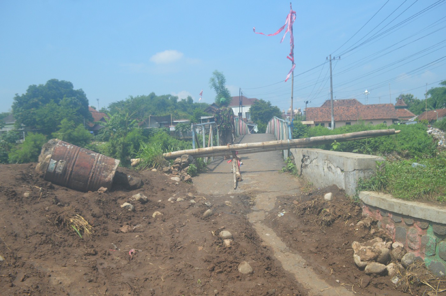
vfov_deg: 47.8
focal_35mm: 27
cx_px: 223
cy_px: 148
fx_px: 334
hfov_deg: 67.4
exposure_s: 1/1600
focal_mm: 18
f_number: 5.6
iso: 400
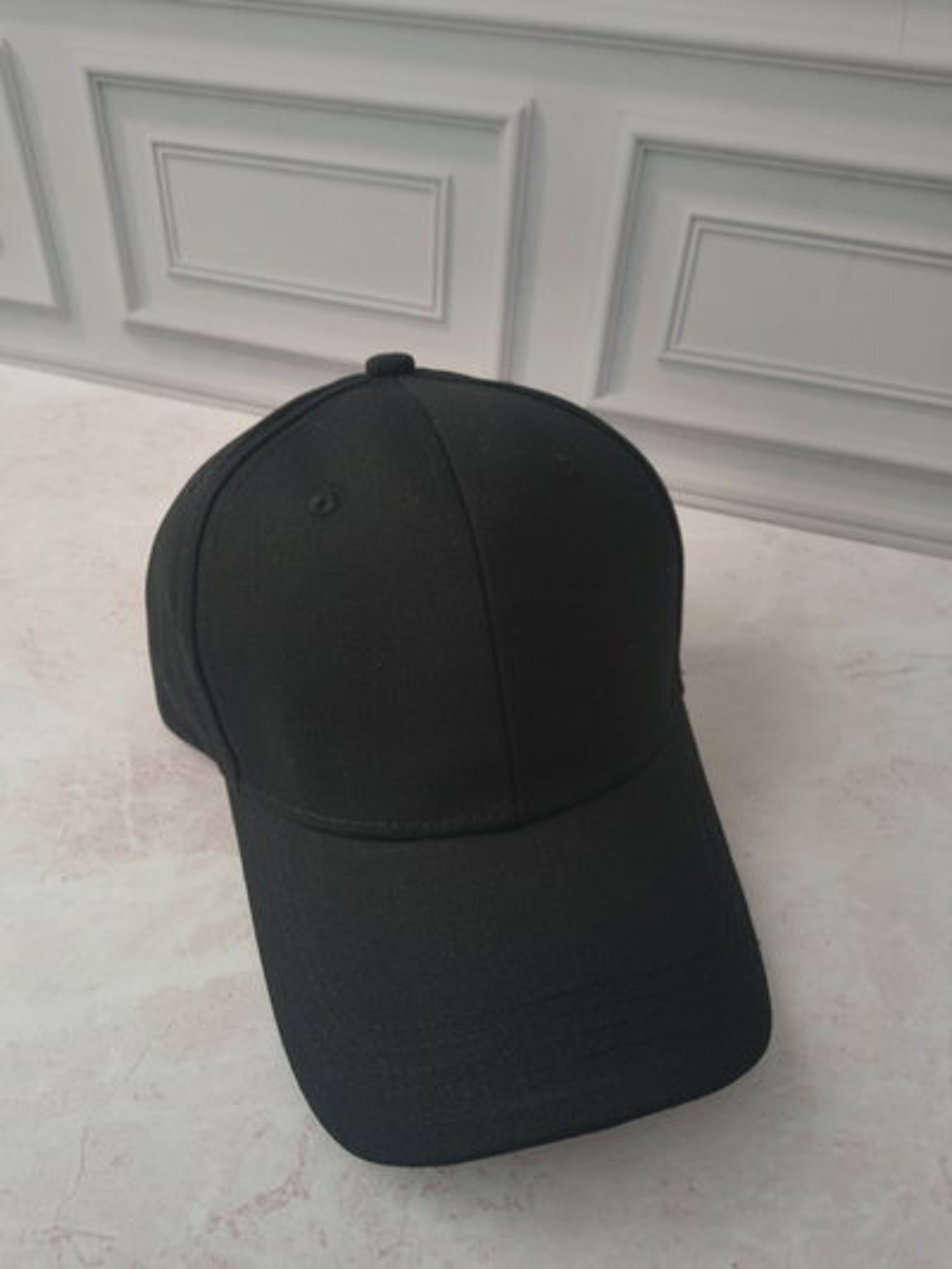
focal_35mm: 24
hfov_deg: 56.8
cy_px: 634
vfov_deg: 71.6
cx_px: 476
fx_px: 880
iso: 628
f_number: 1.8
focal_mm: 5.56
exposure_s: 1/100
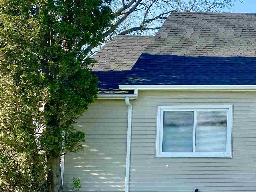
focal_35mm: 77
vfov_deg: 19.1
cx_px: 329
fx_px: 570
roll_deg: -0.3
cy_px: 83
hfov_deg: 22.7
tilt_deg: +4.8
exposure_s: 1/1362
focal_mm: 4.25
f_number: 1.8
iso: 32
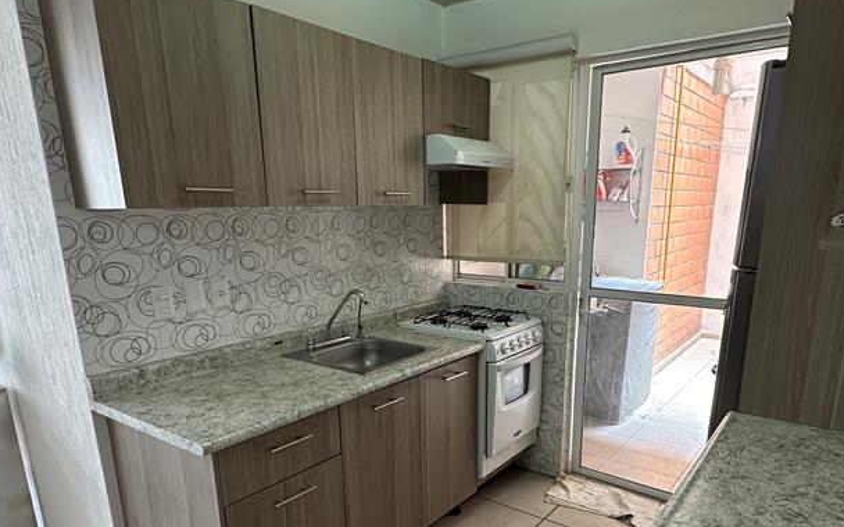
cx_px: 453
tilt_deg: -14.9
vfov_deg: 48.3
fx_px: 575
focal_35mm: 25
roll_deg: +0.0
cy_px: 361
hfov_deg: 72.4
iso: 200
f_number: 2.2
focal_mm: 2.22
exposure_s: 1/60
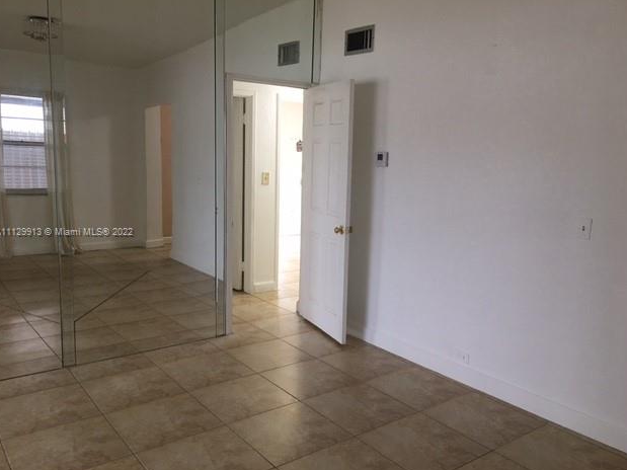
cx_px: 317
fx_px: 543
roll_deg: -1.8
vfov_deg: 46.8
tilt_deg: -6.7
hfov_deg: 60.0
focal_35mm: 30
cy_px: 233
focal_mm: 4.15
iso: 50
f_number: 2.2
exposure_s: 1/15
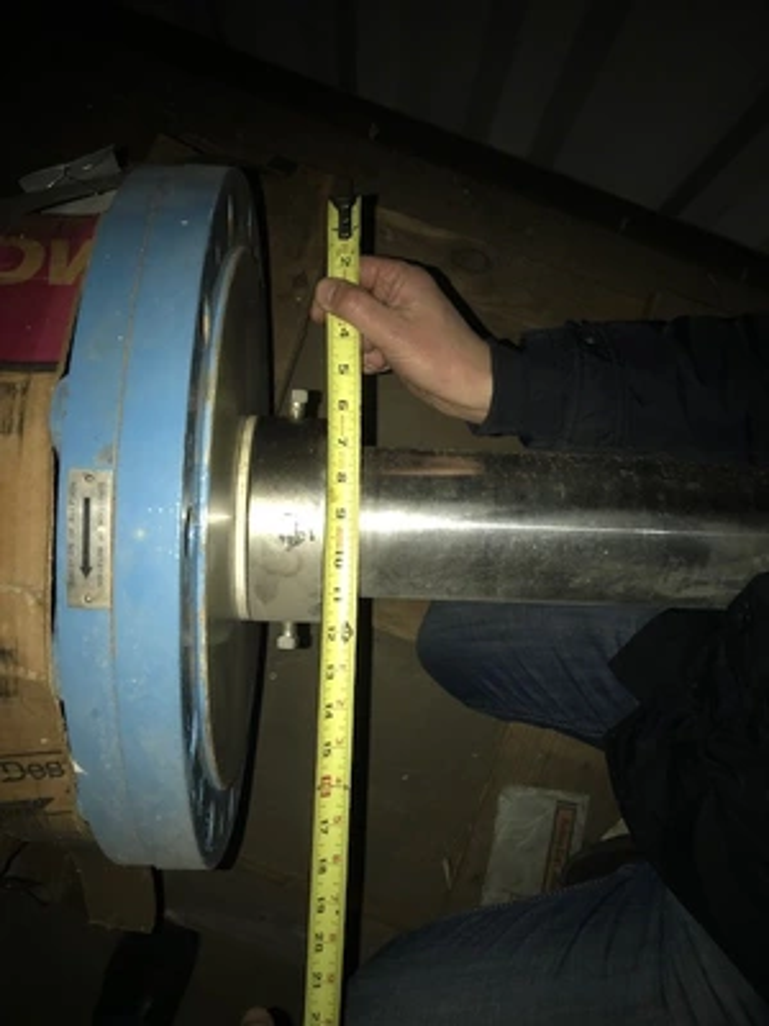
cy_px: 513
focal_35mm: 28
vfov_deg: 63.4
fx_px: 829
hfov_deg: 49.7
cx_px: 384
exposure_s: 1/17
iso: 20
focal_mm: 3.99
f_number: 1.8
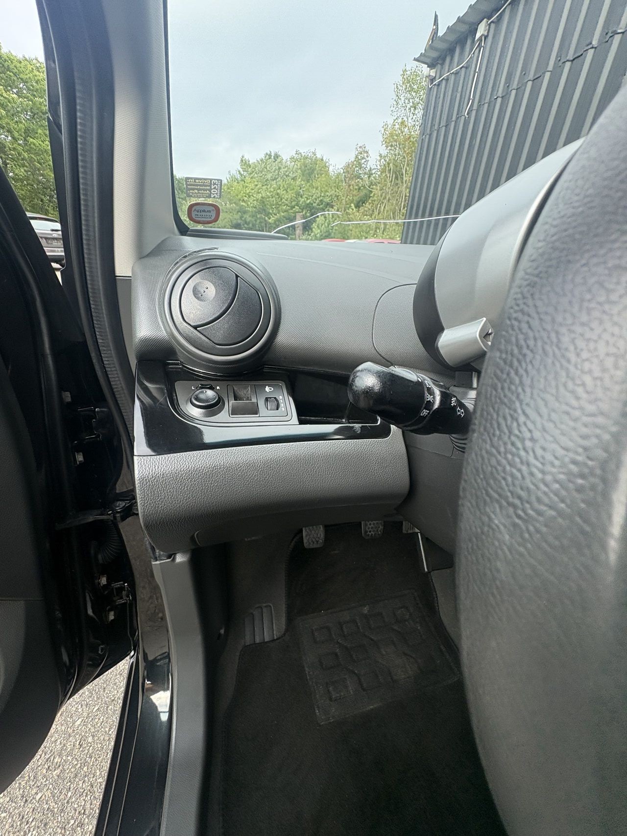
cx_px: 314
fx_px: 338
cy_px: 418
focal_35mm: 14
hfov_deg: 85.7
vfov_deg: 102.1
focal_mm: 2.22
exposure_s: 1/307
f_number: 2.2
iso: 64
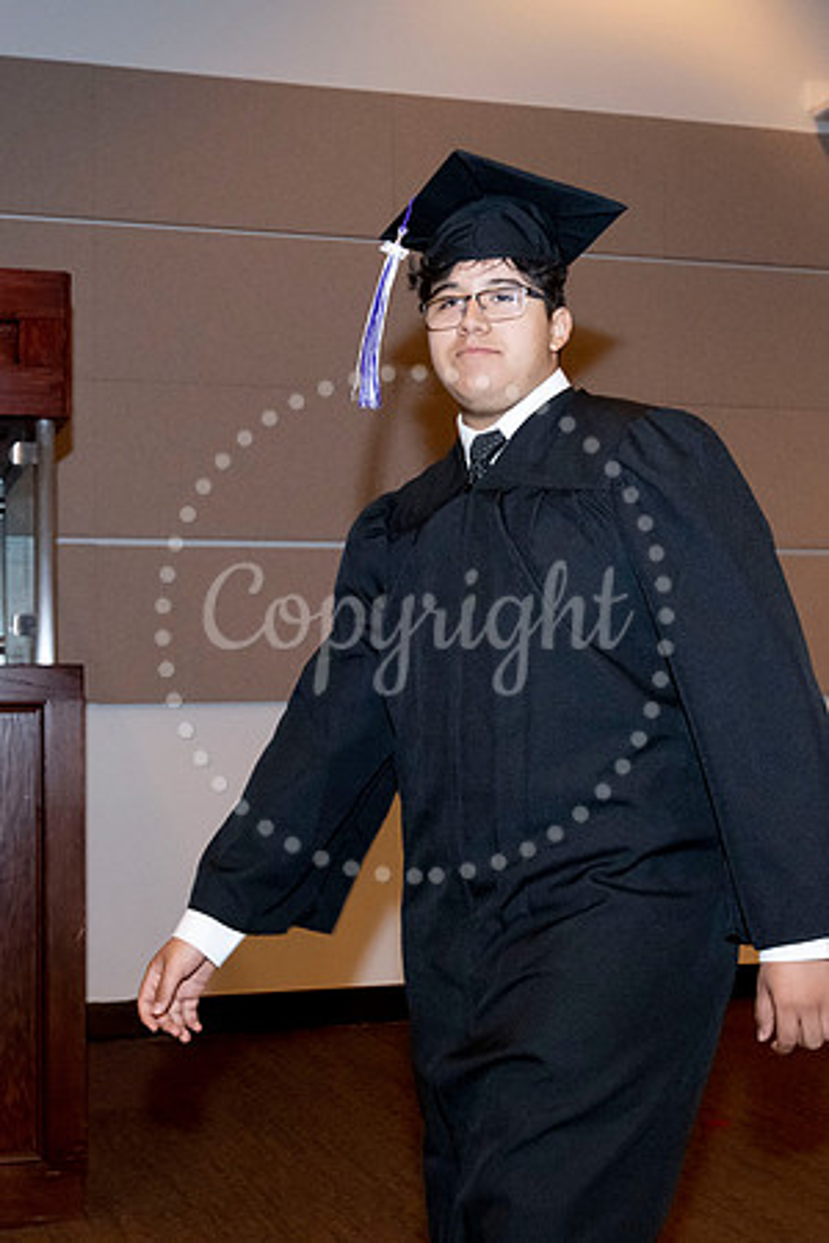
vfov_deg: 37.9
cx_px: 414
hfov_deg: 25.8
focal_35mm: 53
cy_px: 622
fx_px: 1813
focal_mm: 35
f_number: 7.1
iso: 6400
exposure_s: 1/200
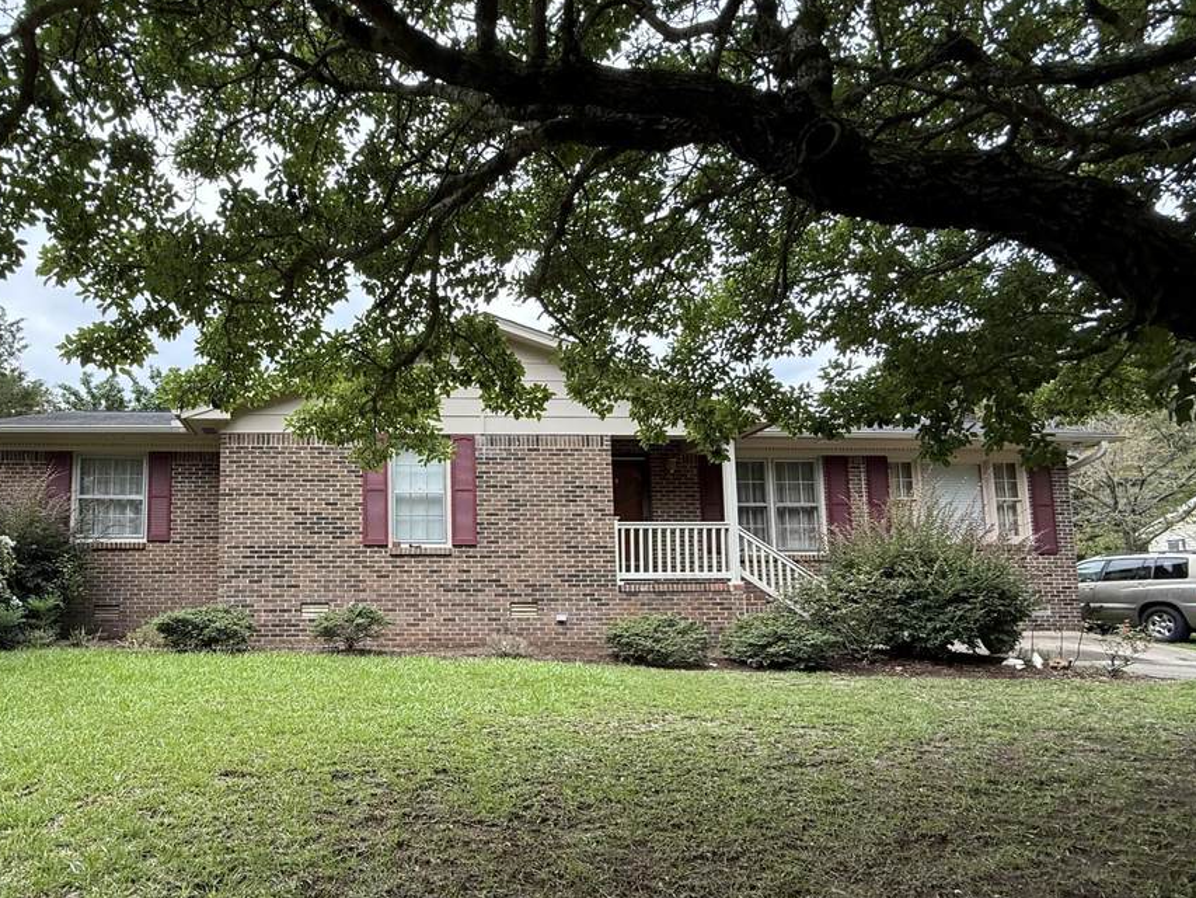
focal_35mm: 21
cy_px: 544
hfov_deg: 76.1
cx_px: 383
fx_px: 726
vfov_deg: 62.8
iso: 64
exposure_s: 1/482
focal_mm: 2.22
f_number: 2.2
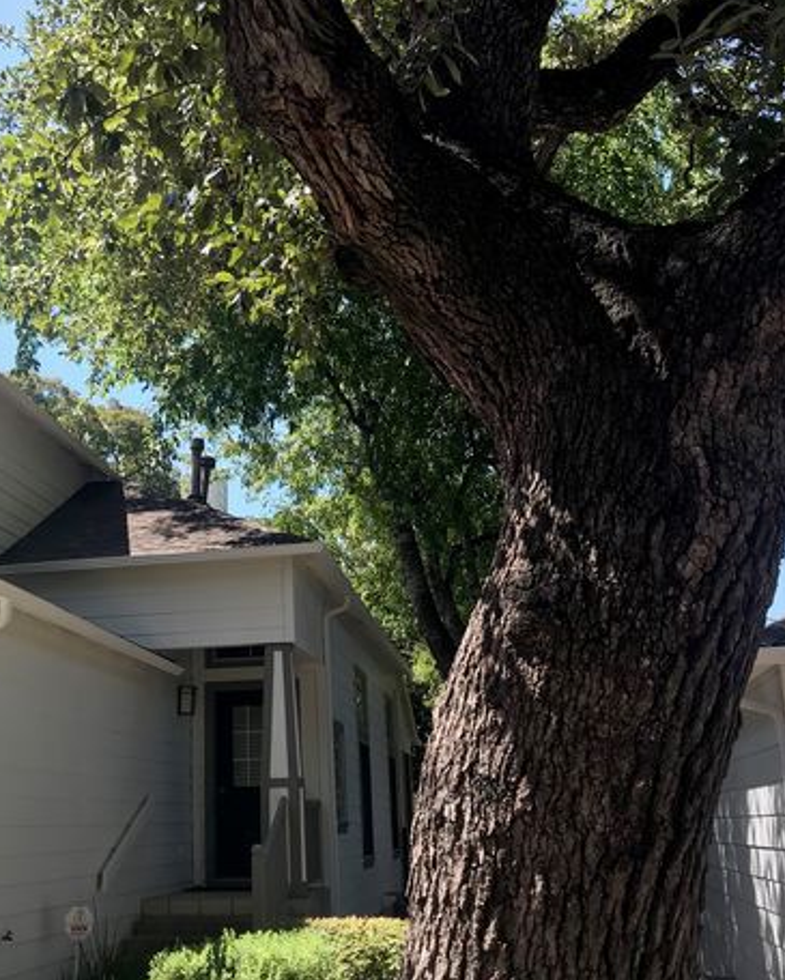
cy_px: 564
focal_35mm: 40
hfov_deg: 37.0
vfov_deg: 45.6
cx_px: 262
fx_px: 1161
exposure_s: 1/606
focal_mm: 3.99
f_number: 1.8
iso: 20
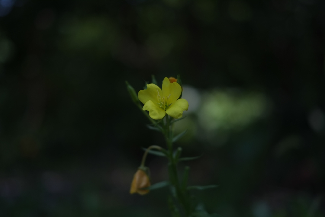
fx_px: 479
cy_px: 108
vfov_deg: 25.5
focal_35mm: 53
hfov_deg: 37.5
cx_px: 162
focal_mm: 35
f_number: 1.4
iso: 100
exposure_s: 1/2000
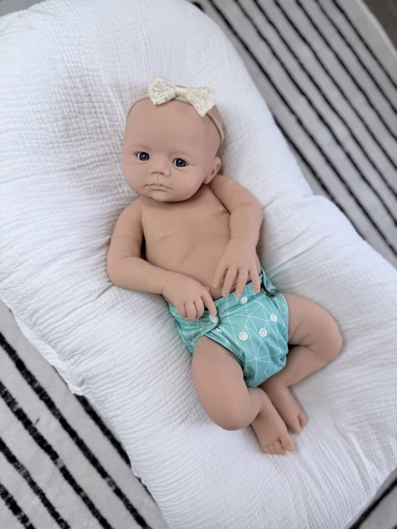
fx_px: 367
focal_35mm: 24
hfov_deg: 56.8
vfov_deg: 71.6
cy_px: 264
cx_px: 198
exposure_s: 1/126
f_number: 1.78
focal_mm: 6.76
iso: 50
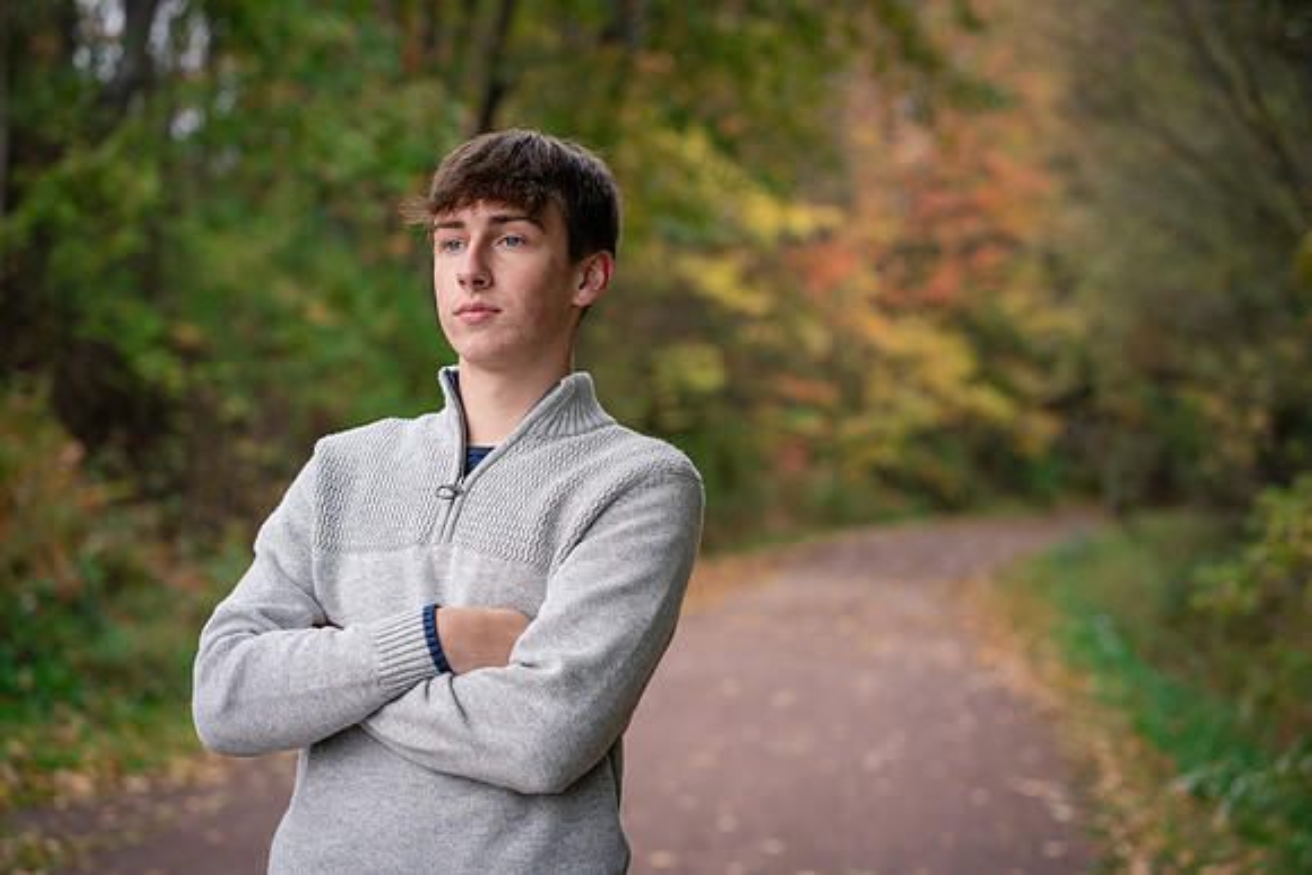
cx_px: 656
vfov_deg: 16.1
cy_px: 438
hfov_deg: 23.9
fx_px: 3098
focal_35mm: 85
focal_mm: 85
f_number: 3.5
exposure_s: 1/160
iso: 640
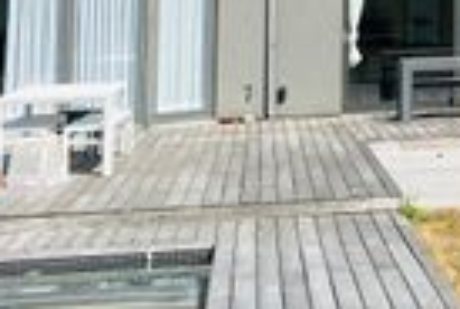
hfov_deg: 16.1
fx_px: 1511
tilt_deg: +7.8
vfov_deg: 11.0
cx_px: 655
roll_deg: +0.5
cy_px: -222
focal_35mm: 118
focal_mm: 4.25
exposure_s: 1/2410
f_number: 1.8
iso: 32
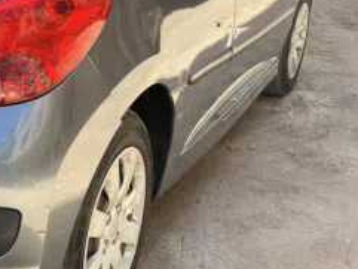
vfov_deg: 21.0
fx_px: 714
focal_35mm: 69
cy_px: 37
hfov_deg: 24.9
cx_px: -89
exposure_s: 1/611
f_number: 1.5
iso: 50
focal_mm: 5.7
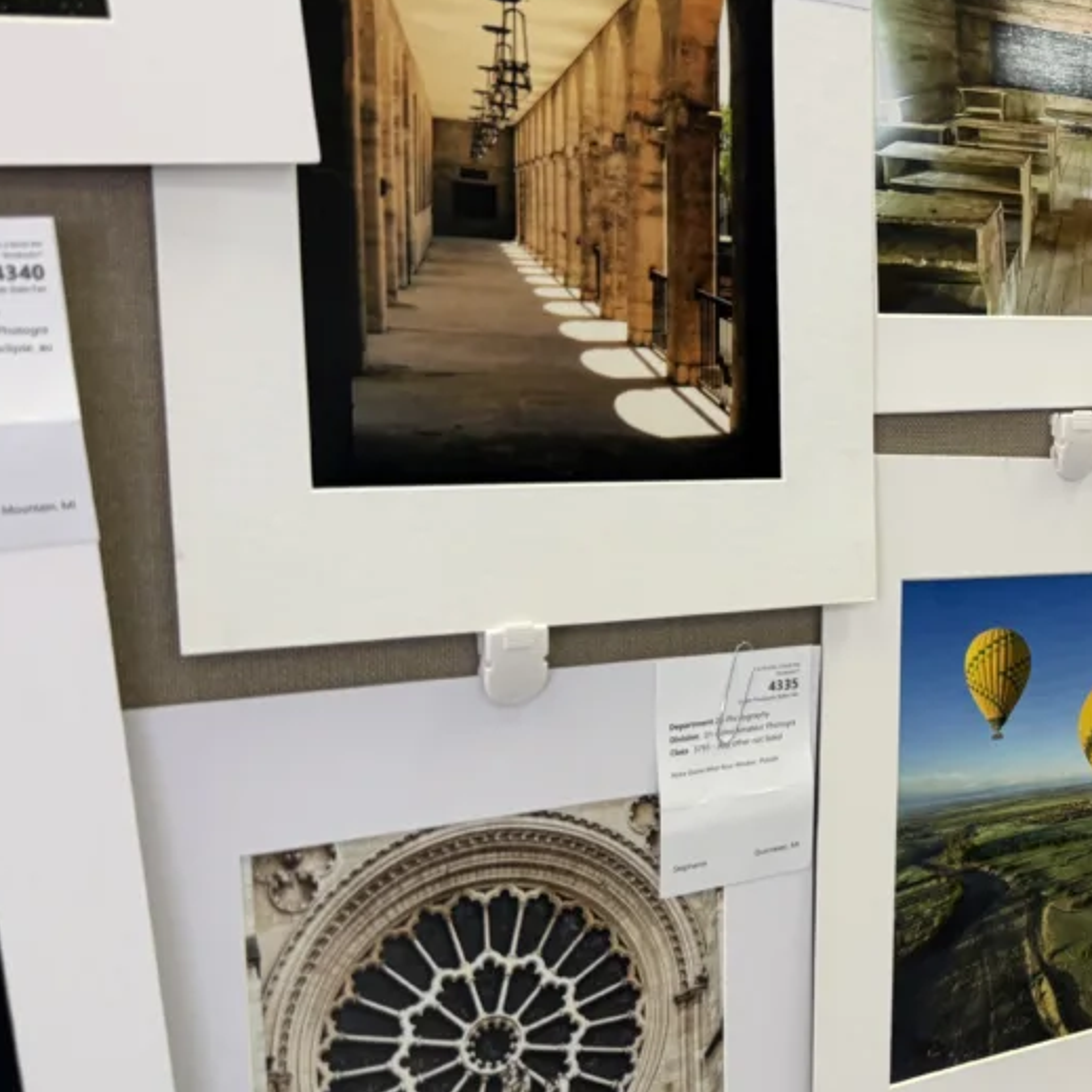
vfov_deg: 37.5
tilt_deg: -9.1
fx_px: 1606
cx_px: 993
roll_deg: -0.6
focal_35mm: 45
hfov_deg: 35.3
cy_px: 613
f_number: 1.78
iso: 160
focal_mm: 6.76
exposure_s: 1/120
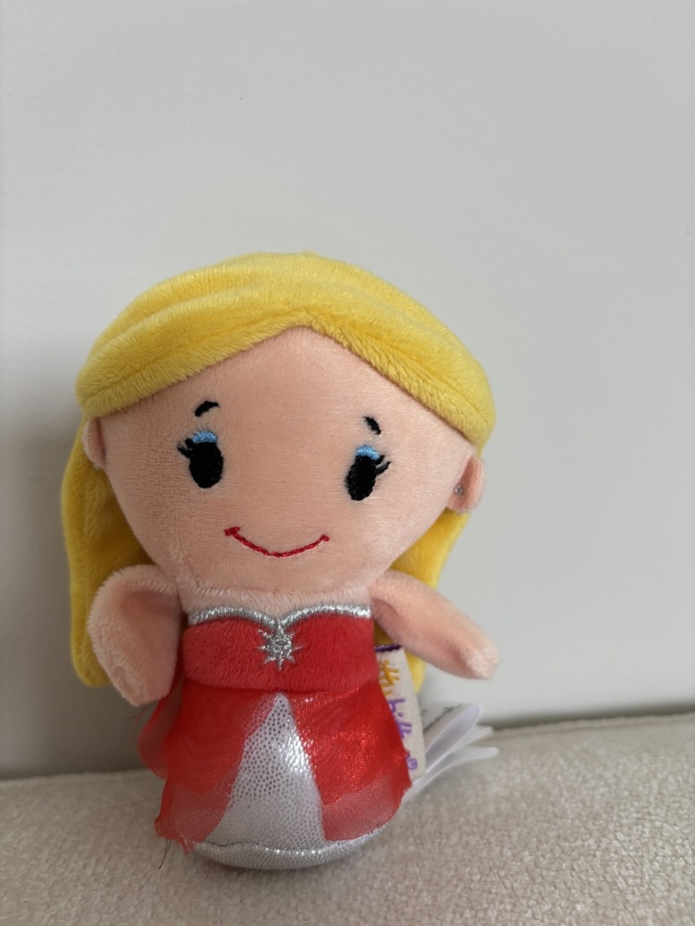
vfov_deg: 67.3
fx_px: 696
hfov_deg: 53.1
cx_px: 348
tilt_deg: -8.9
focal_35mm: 26
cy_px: 463
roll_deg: -1.1
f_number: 1.6
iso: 80
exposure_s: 1/121
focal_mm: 5.96
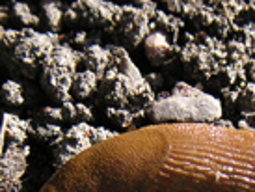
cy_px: 205
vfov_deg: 14.1
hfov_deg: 19.0
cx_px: 171
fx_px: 759
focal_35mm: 103
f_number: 2.8
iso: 50
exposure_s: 1/180
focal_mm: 6
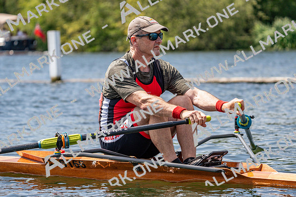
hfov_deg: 10.3
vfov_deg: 6.9
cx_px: 148
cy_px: 98
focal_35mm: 200
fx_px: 1645
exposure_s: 1/2000
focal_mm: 200
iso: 320
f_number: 5.6
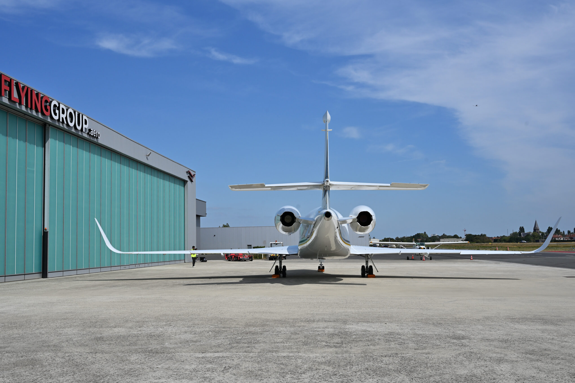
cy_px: 192
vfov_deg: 33.4
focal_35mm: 40
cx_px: 288
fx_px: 639
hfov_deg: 48.5
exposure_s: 1/800
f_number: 11
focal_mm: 40
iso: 200
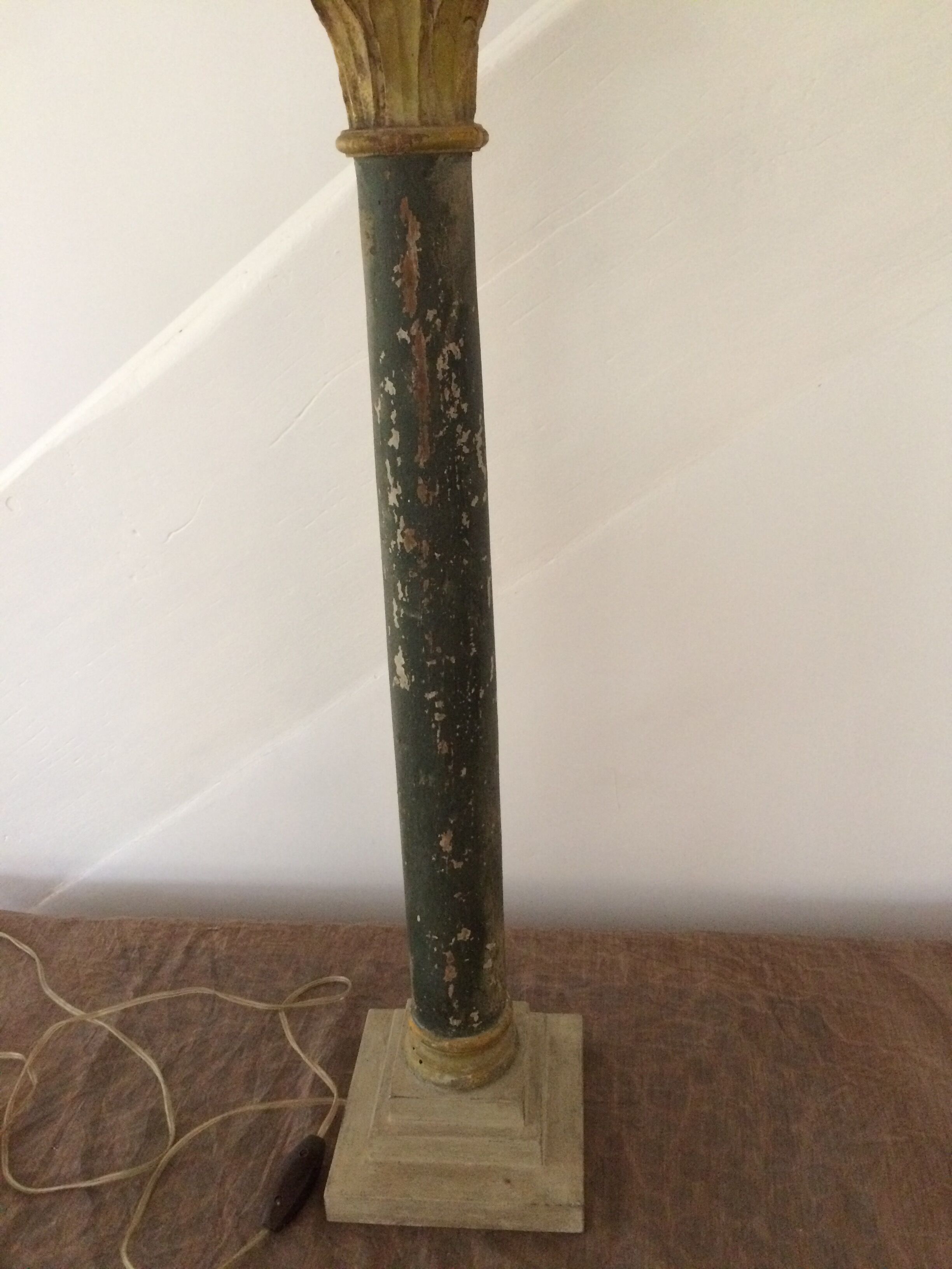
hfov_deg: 48.2
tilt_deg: -22.3
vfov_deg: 61.7
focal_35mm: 29
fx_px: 1063
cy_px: 634
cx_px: 476
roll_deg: +2.1
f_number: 2.2
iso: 320
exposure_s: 1/25
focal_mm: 4.15
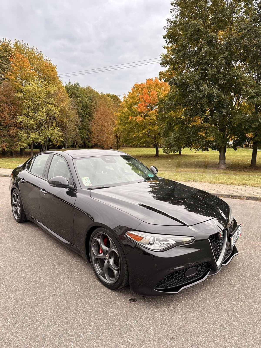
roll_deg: +0.5
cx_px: 130
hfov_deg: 56.8
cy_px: 174
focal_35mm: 24
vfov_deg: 71.6
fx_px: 241
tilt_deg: -8.2
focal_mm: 6.86
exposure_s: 1/829
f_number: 1.78
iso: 80
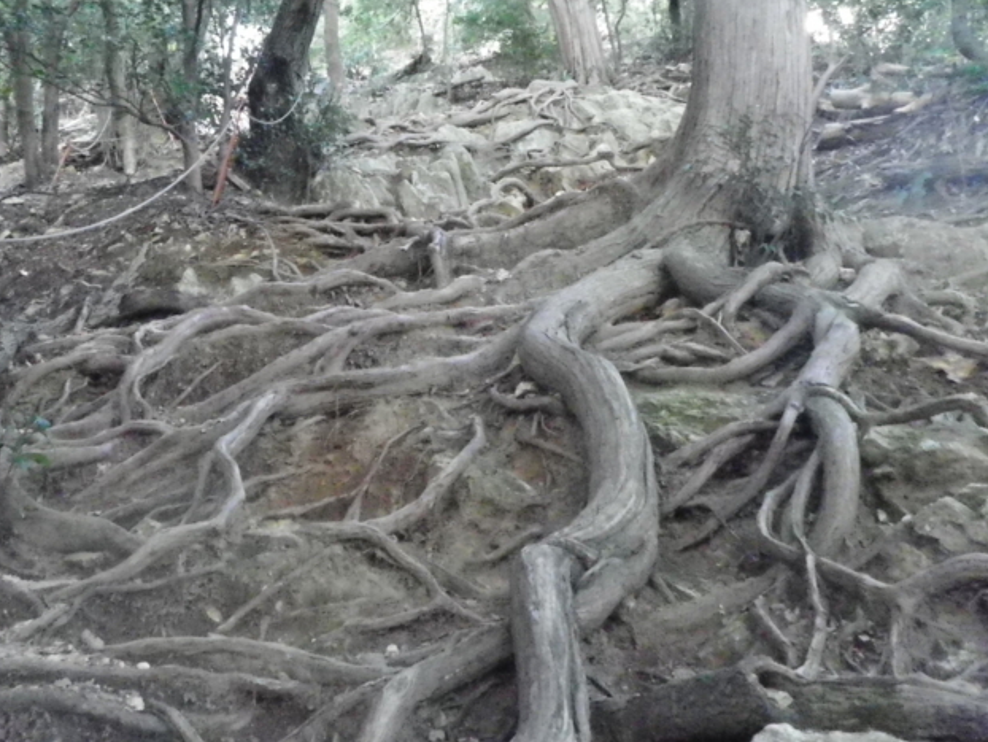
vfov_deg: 32.0
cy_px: 270
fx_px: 1285
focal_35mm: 45
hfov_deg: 41.9
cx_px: 408
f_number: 3.8
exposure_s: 1/30
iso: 800
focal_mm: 6.2
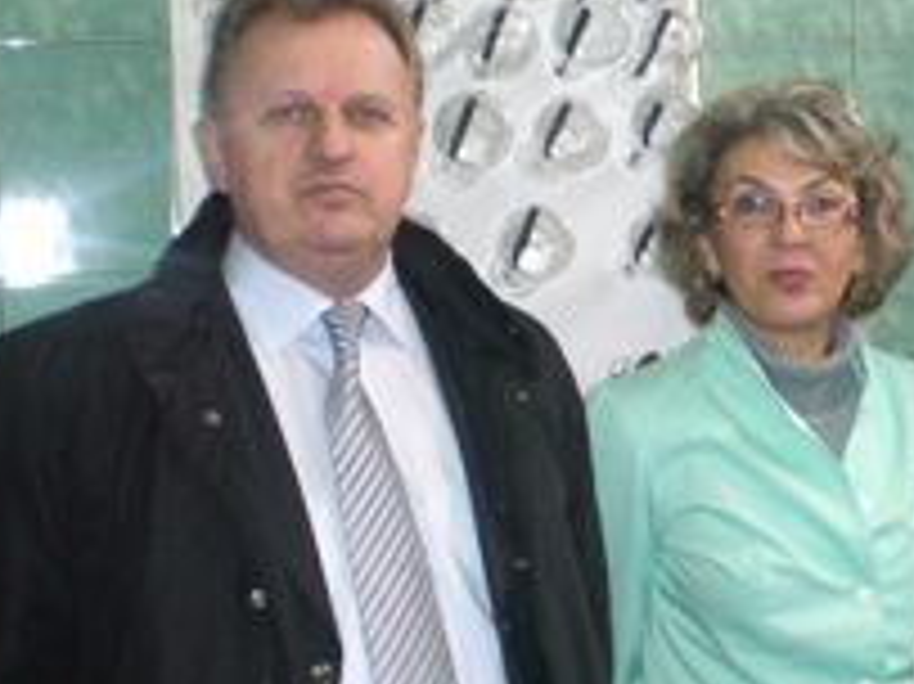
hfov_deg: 25.2
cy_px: 405
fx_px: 1979
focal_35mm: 75
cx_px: 828
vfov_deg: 19.6
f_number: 3.1
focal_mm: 6.3
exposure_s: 1/60
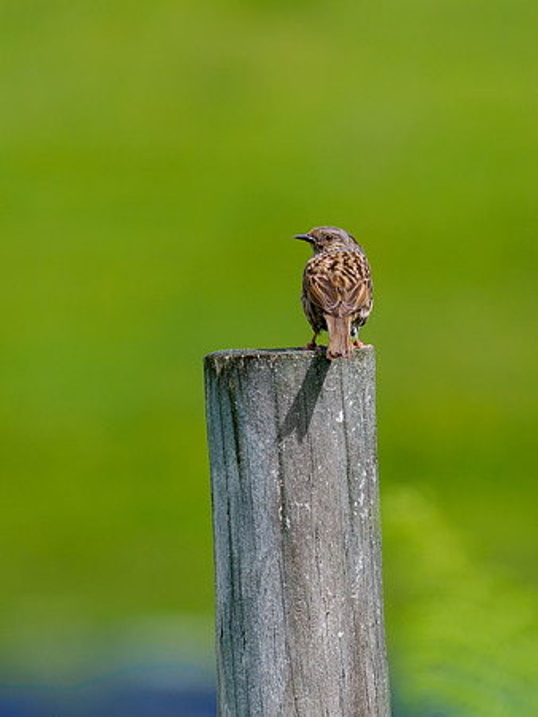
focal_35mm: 846
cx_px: 386
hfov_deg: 1.8
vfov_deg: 2.3
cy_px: 338
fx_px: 17517
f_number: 5.6
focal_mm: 300
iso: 200
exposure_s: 1/800
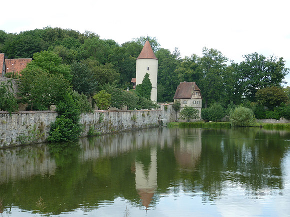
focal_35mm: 59
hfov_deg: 32.7
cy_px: 108
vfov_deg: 24.8
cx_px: 145
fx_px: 494
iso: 80
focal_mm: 9.7
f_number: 3.9
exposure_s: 1/200
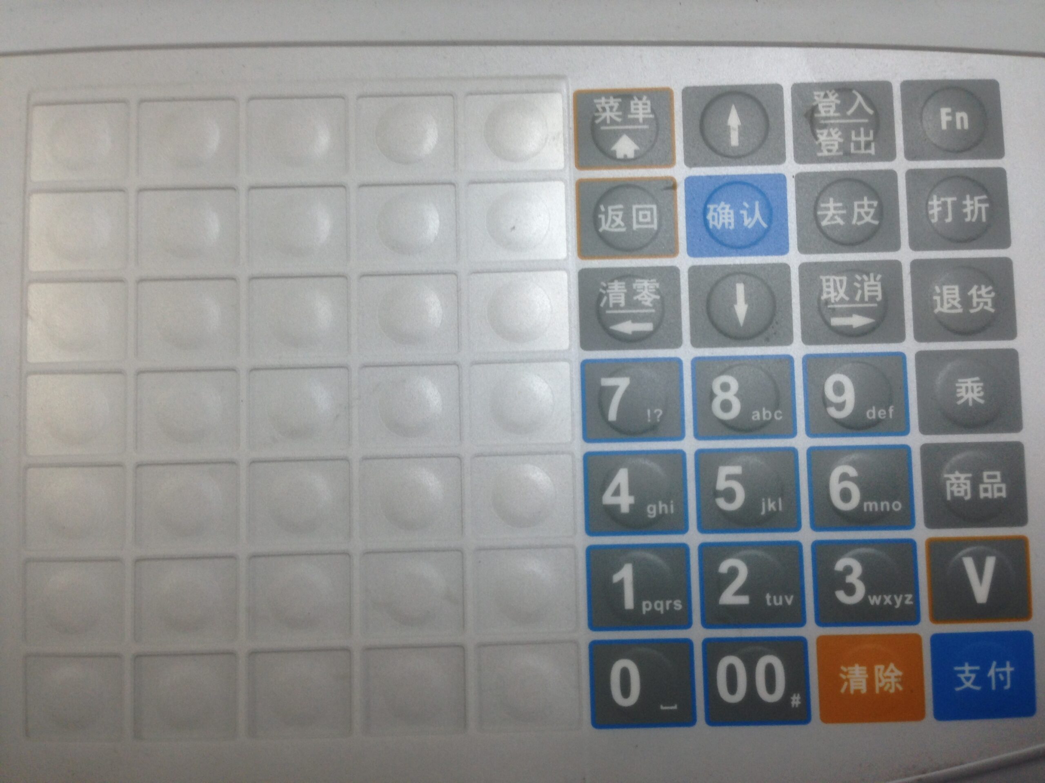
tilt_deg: -51.2
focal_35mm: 33
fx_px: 996
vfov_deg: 42.9
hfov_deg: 55.4
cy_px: 392
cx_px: 522
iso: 50
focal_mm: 4.12
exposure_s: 1/24
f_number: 2.4
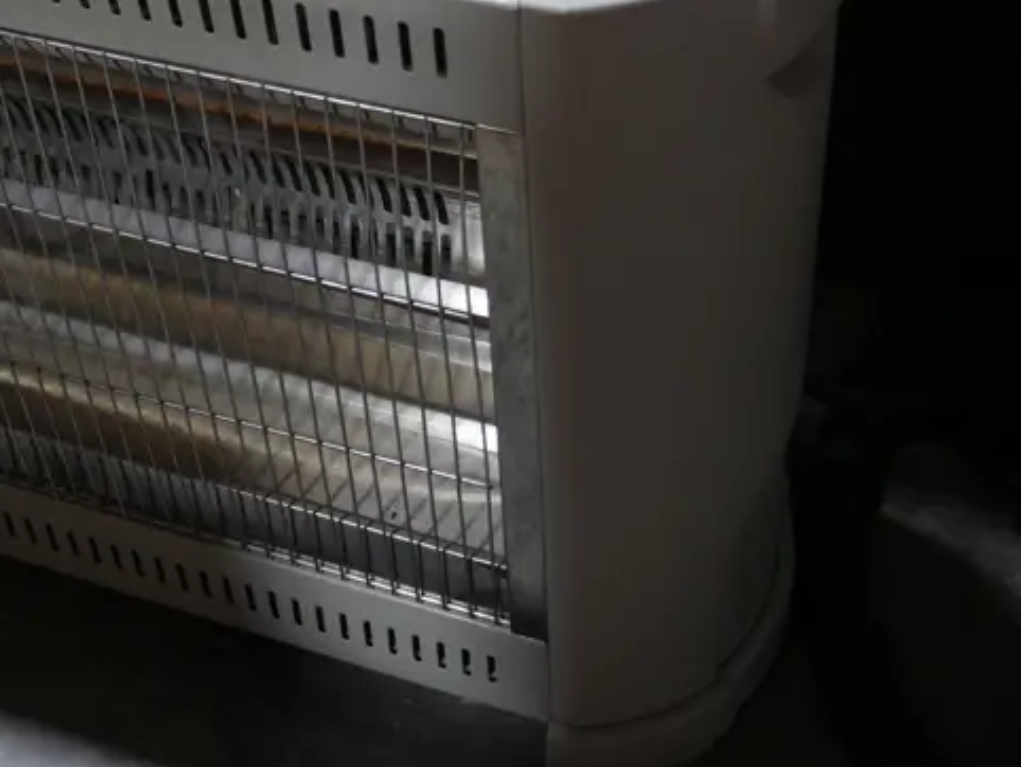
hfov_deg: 28.1
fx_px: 2007
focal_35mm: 68
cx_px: 248
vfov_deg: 21.2
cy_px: 88
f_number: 3.6
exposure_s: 1/60
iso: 200
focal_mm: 16
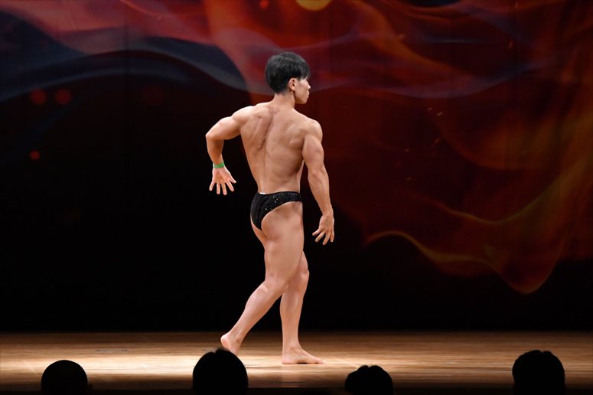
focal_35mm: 225
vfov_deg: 6.1
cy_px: 198
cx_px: 296
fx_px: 3704
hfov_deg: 9.2
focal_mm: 150
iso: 4000
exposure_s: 1/400
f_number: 5.6
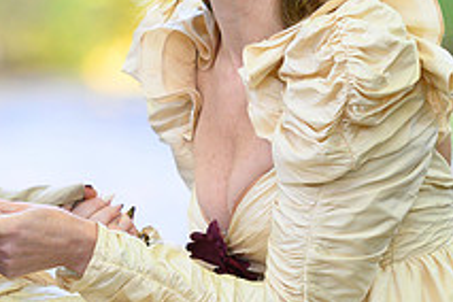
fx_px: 4970
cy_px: 104
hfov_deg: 5.2
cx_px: 32
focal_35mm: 395
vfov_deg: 3.5
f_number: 3.2
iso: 1600
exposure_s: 1/200
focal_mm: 145
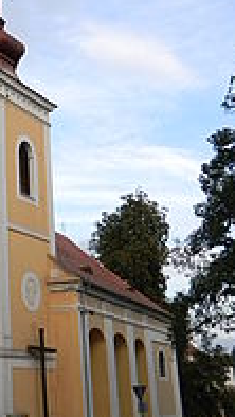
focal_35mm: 62
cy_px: 93
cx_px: -25
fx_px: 686
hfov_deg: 18.7
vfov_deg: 33.0
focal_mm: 5
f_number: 7.8
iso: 400
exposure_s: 1/202
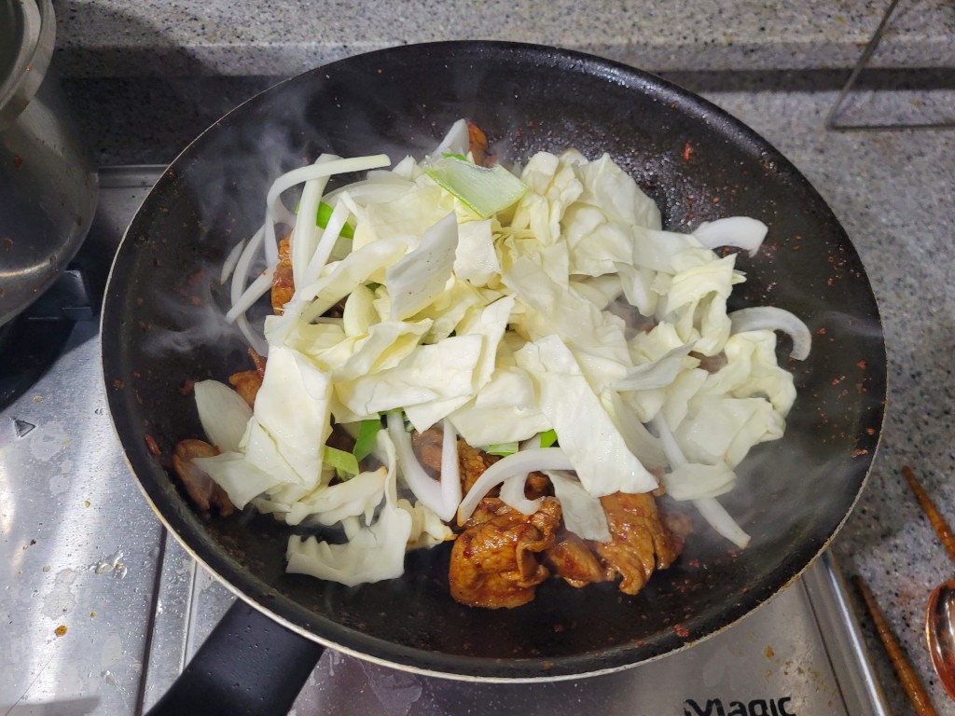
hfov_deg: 67.3
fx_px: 717
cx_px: 478
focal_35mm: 26
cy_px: 358
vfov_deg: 53.1
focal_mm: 5.4
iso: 200
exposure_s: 1/40
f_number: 1.8
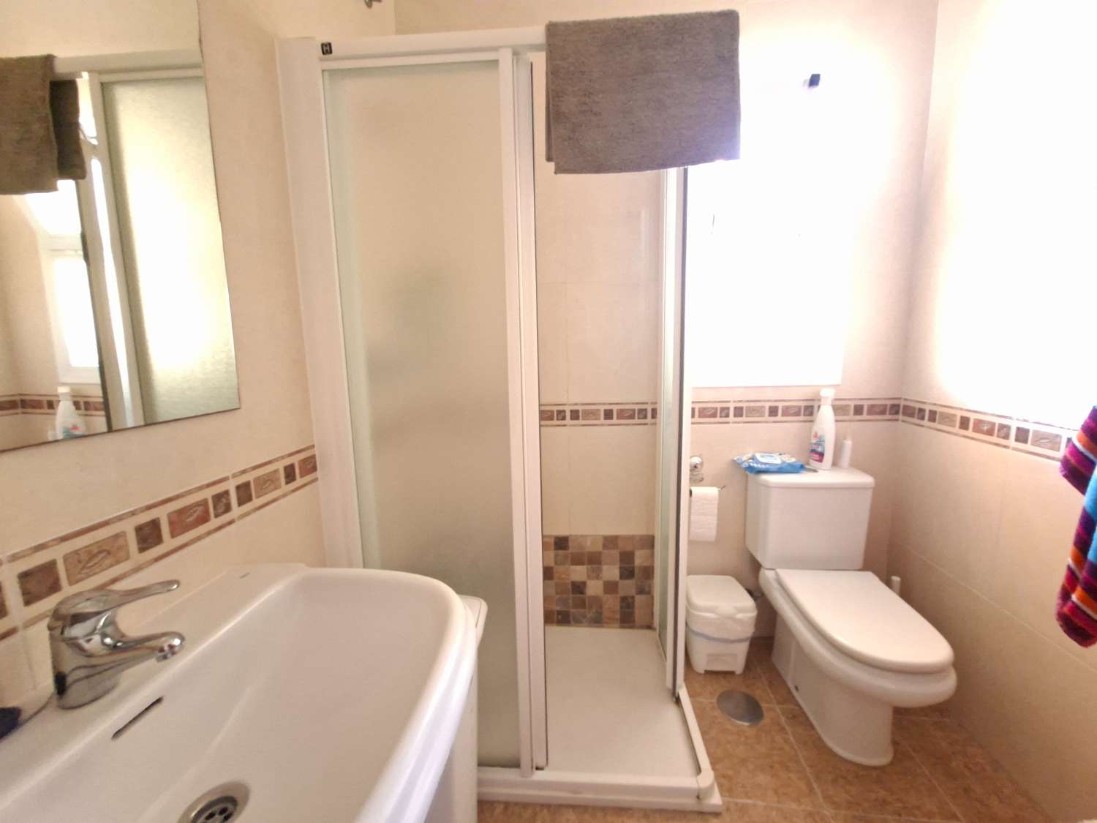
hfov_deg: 106.2
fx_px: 412
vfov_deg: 89.9
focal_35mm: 13
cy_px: 412
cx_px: 548
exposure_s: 1/14
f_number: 2.2
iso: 800
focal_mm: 1.74
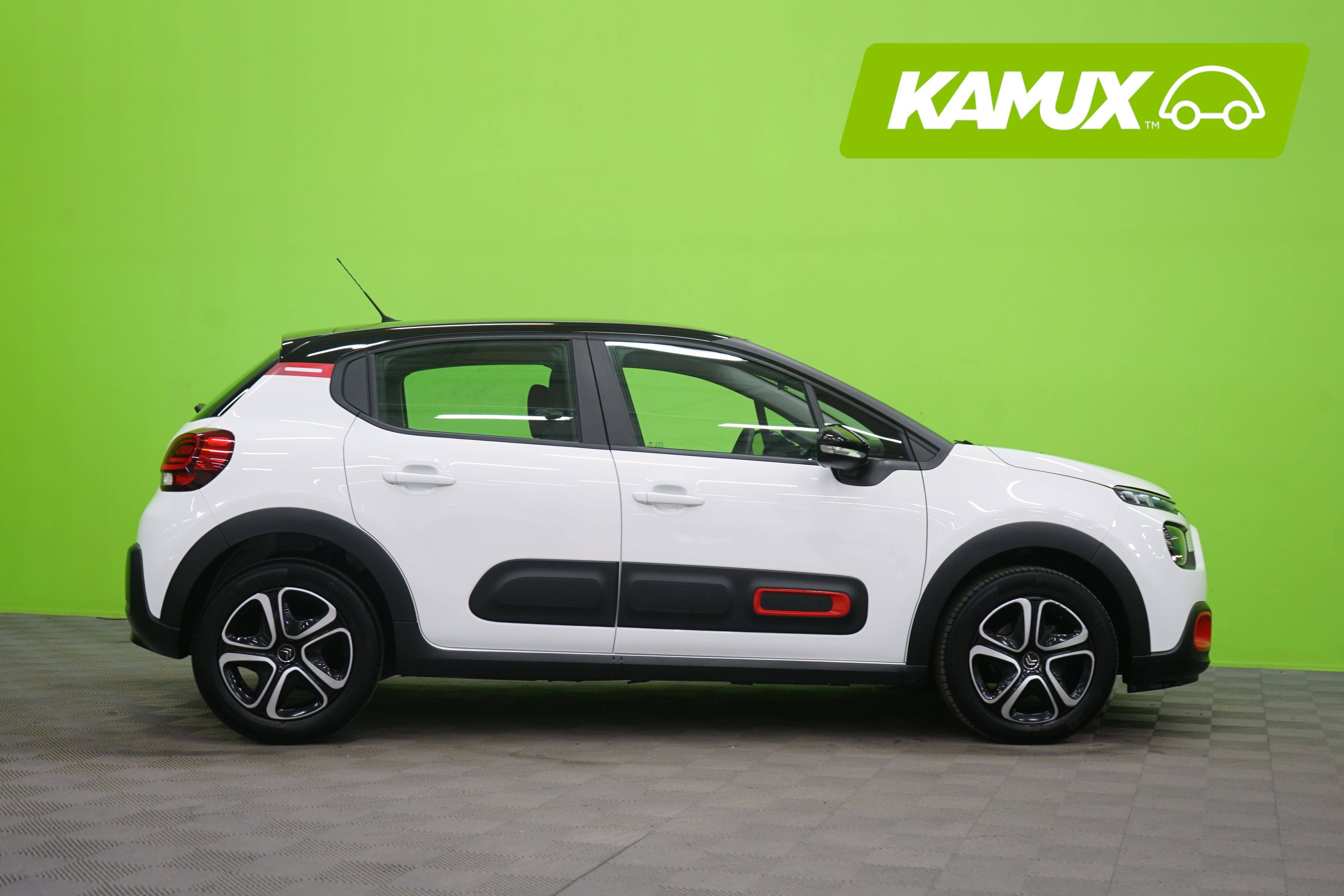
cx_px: 672
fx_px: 1829
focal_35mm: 49
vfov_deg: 27.5
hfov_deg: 40.3
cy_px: 448
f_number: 5
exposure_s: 1/8
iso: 400
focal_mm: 49
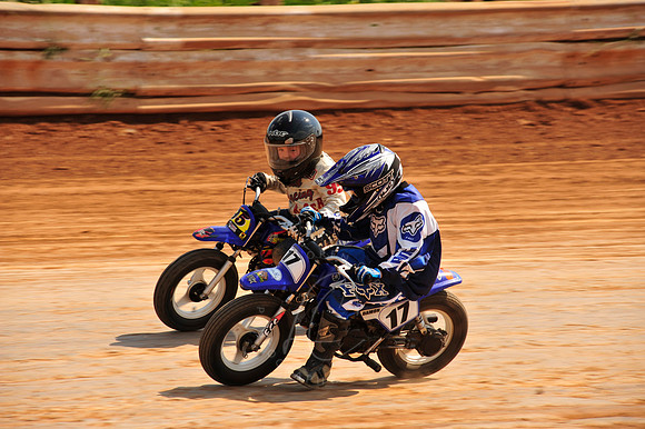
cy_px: 214
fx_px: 3581
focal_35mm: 200
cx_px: 322
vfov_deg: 6.9
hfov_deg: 10.3
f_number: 9
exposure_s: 1/400
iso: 200
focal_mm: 200
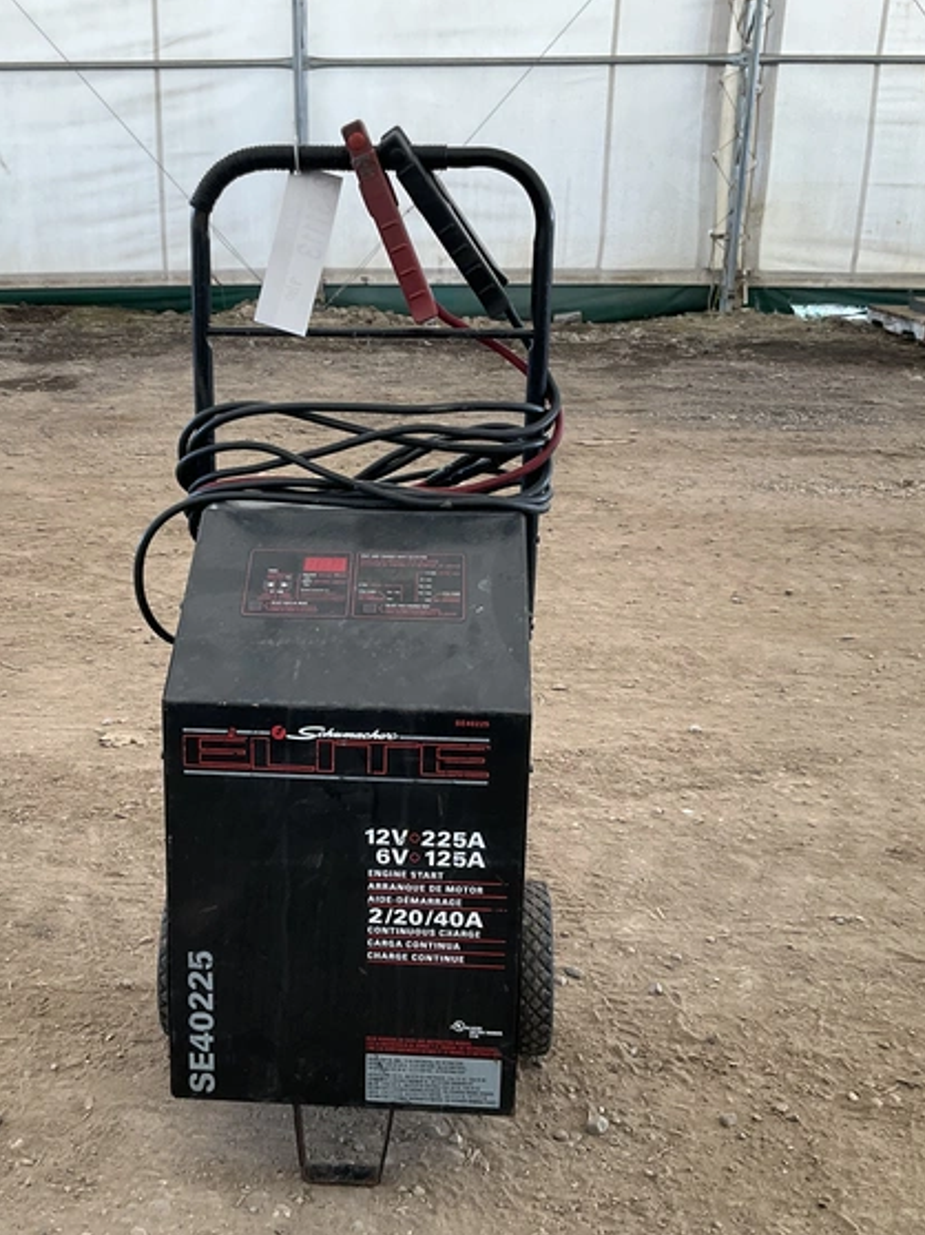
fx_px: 1391
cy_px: 619
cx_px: 328
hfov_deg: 36.5
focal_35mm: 39
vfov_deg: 47.9
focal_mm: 3
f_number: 1.8
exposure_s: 1/122
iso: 40
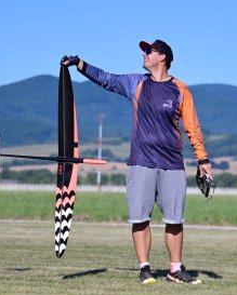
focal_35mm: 256
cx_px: 180
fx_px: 2241
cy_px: 161
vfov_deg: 7.5
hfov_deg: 6.0
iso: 800
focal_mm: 150
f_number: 5
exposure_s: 1/8000
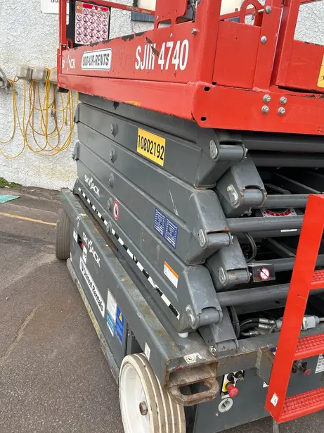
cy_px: 226
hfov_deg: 45.4
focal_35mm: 31
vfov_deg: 58.3
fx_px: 387
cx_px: 177
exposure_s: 1/330
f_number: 1.5
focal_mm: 5.7
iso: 50
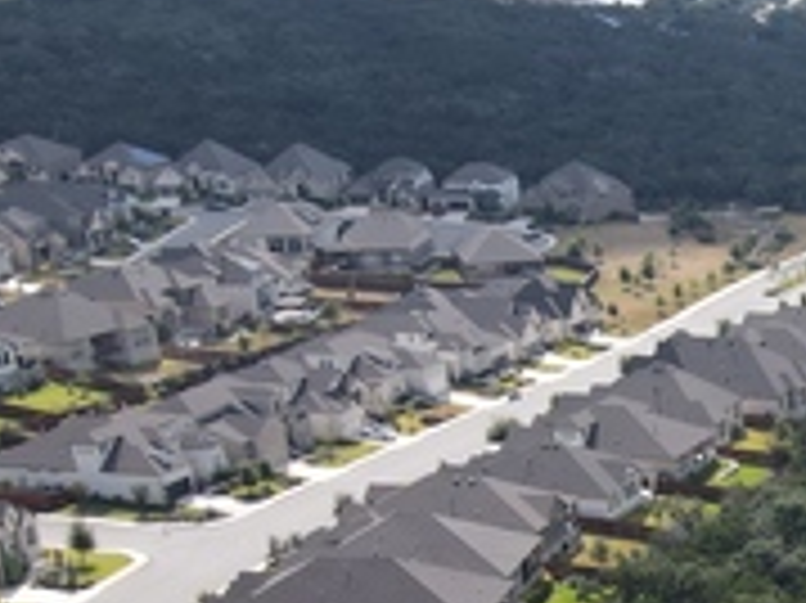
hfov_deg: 19.9
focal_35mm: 86
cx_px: 1180
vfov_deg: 16.2
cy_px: 792
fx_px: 2001
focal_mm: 4.5
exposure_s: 1/500
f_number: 2.8
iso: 100
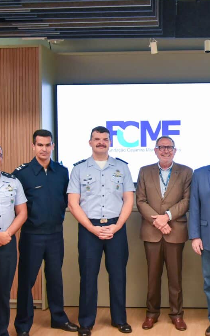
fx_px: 513
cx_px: 188
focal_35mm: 56
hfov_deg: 22.6
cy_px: 167
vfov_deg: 36.3
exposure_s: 1/100
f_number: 4.5
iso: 1600
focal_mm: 24
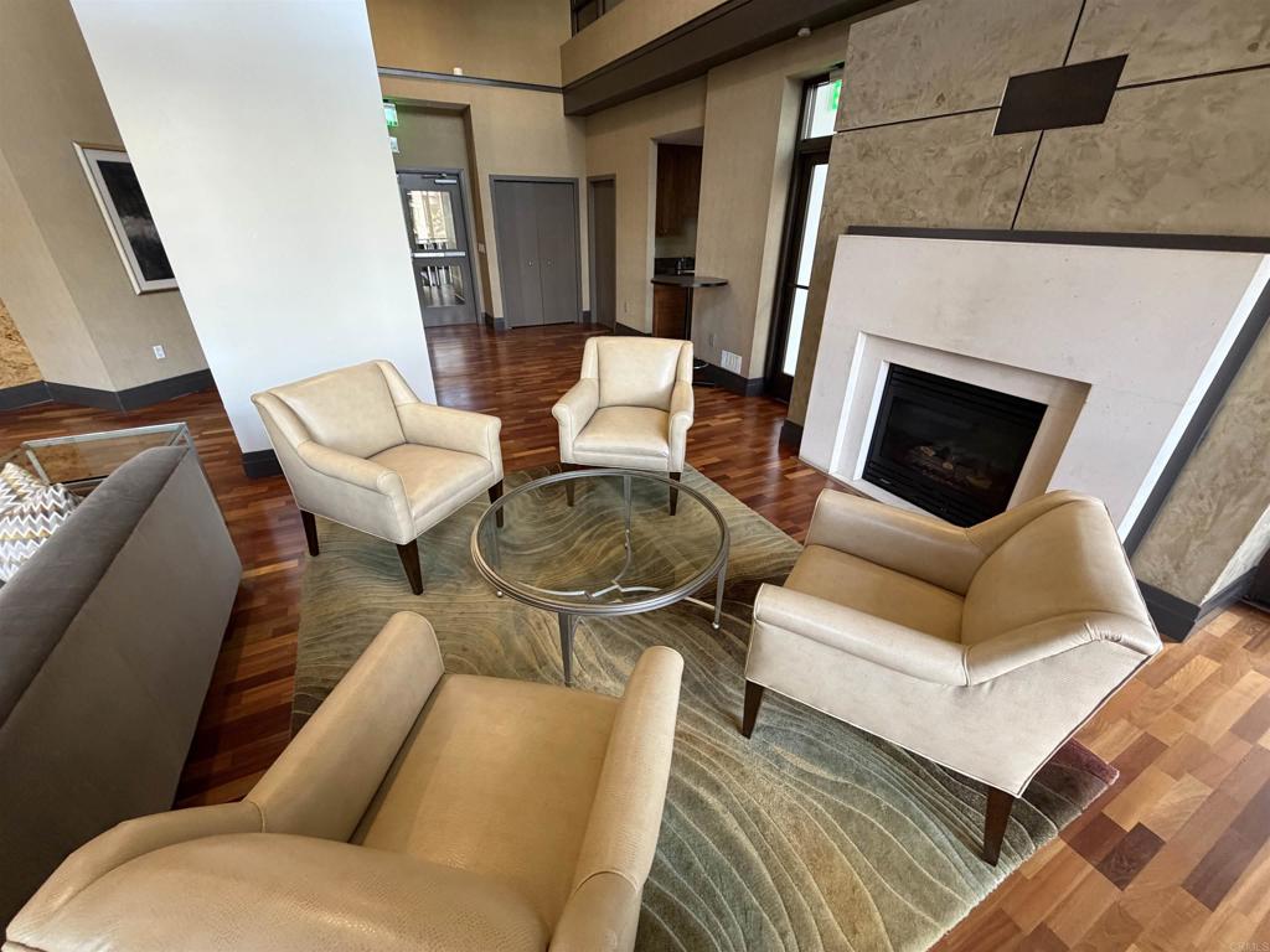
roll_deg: -1.5
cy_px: 476
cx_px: 635
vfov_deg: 85.7
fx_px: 514
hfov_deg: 102.1
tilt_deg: -26.3
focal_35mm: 14
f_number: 2.2
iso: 320
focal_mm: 2.22
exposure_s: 1/60
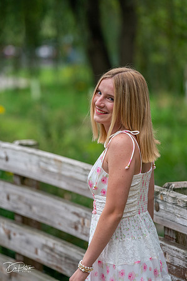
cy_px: 140
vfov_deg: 11.8
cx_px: 94
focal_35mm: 174
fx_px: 1356
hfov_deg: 7.9
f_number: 4
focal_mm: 174
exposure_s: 1/200
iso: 250
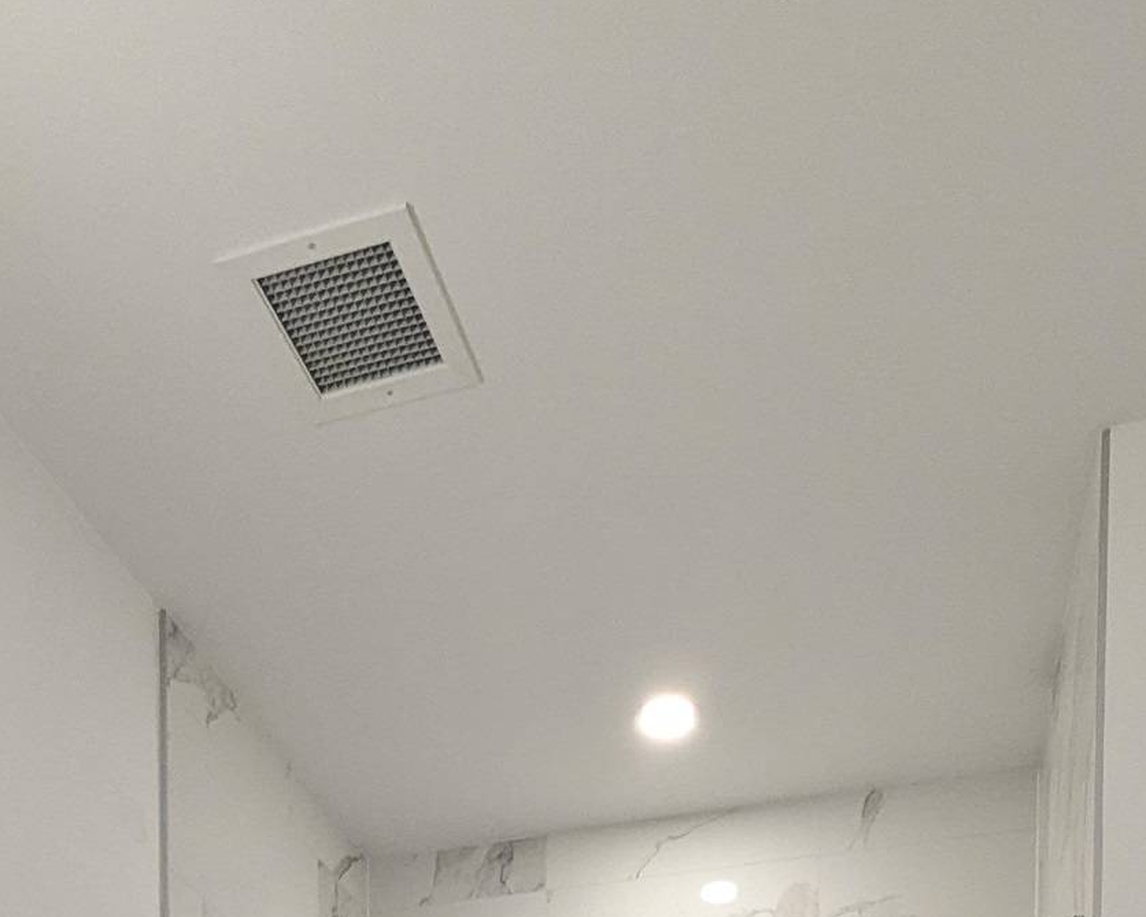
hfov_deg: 51.5
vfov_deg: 24.5
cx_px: 573
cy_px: 1550
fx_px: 1187
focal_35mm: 35
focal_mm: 1.95
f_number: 2.2
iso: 202
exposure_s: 1/120
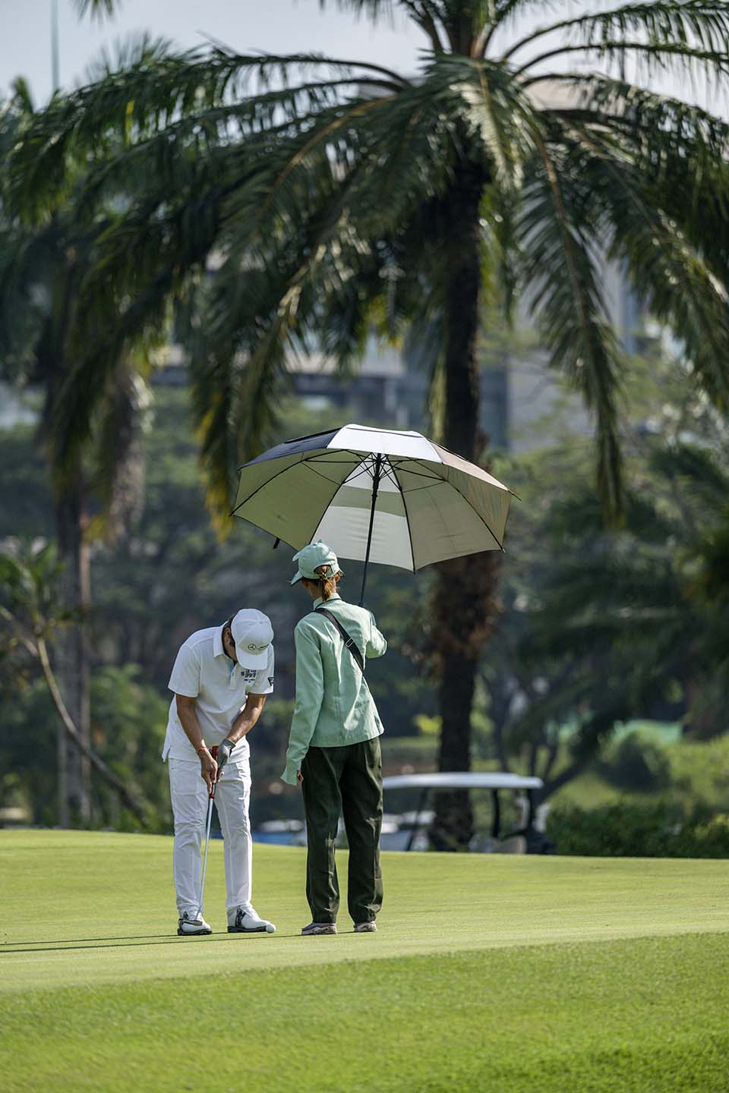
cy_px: 546
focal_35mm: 200
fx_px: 6075
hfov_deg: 6.9
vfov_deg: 10.3
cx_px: 364
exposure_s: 1/6400
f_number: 3.2
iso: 500
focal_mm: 200
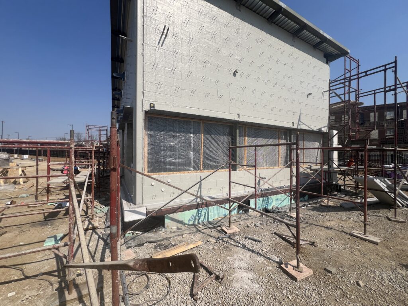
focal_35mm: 13
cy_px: 153
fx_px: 153
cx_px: 204
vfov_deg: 89.9
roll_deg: +0.2
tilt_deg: +1.5
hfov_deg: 106.2
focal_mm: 1.57
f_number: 1.8
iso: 32
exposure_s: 1/3040
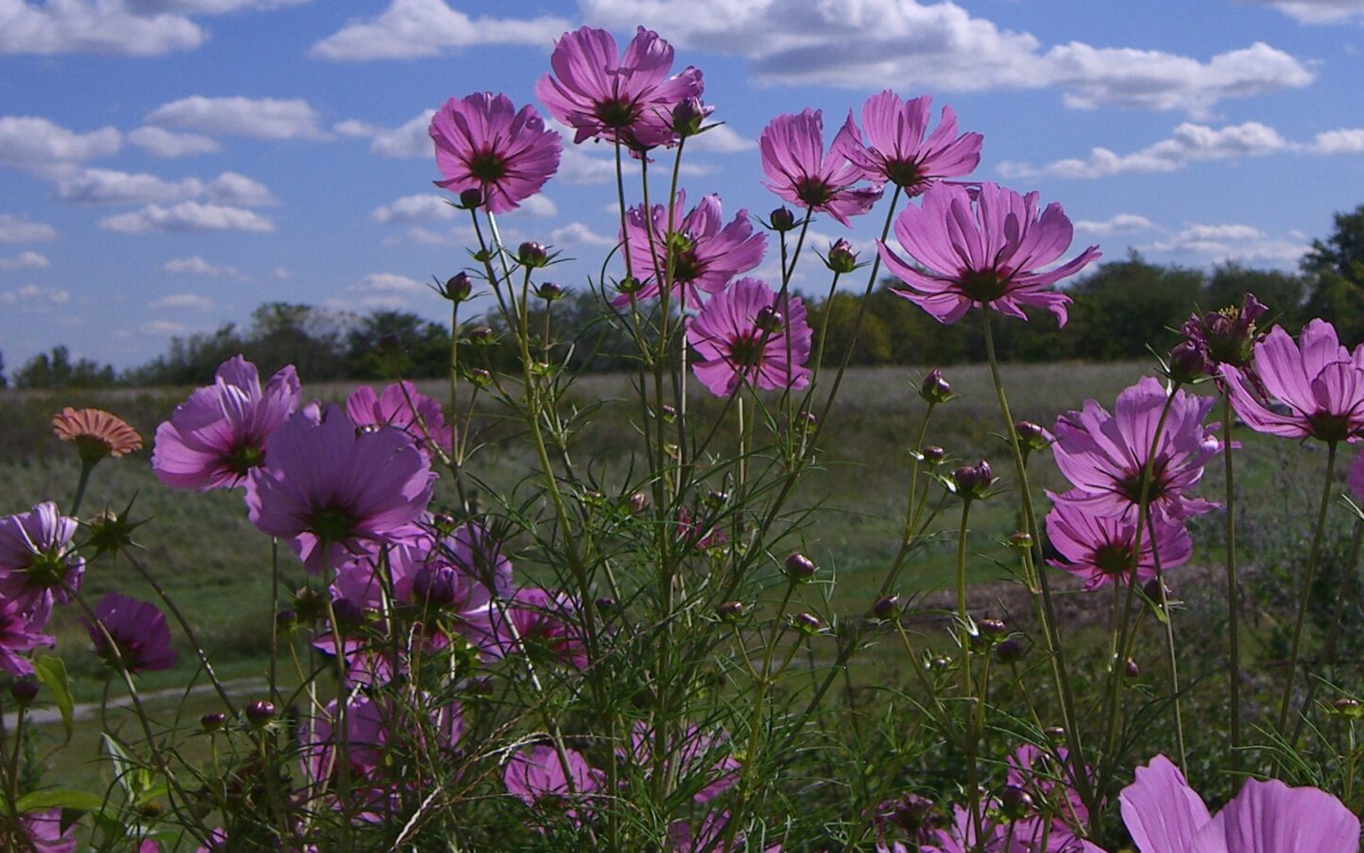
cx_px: 820
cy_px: 32
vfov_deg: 18.0
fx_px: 2640
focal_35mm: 71
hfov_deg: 28.9
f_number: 8
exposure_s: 1/500
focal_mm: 7.9
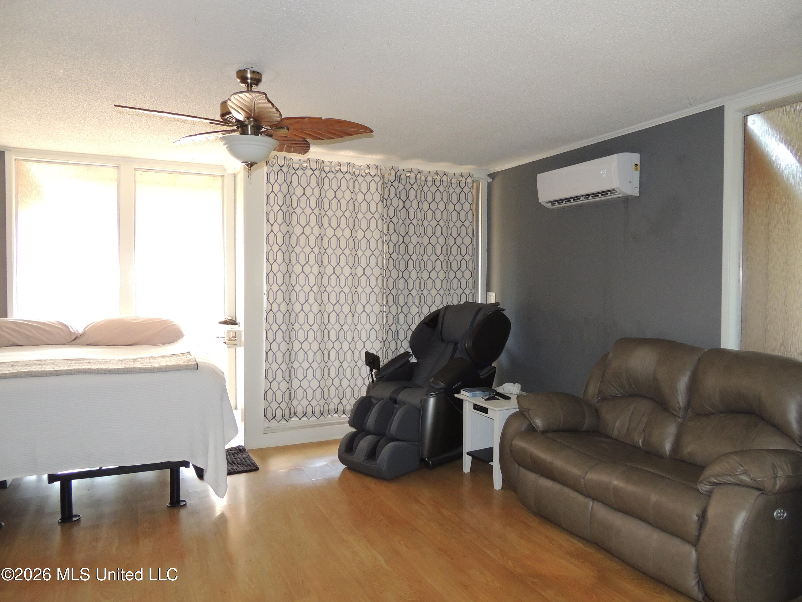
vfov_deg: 56.8
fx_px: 556
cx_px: 401
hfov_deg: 71.6
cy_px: 301
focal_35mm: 24
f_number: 3
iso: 400
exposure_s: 1/40
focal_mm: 4.3
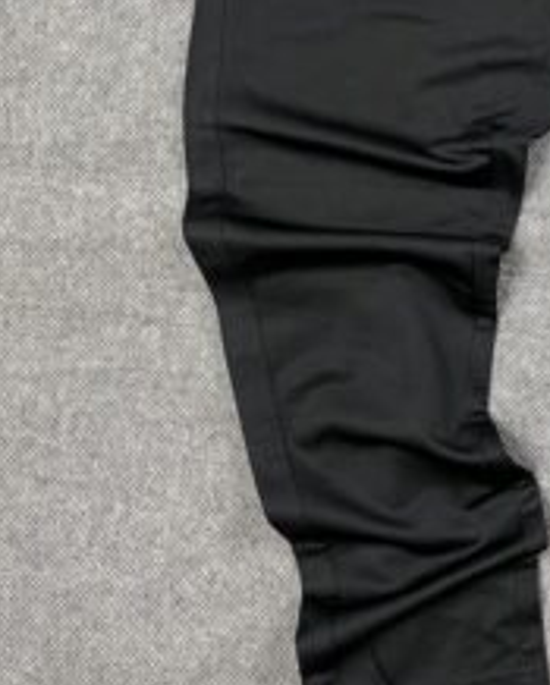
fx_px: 1259
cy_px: 99
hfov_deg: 23.4
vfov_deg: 29.5
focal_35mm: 62
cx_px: 572
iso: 80
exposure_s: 1/50
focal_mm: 4.25
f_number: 1.8
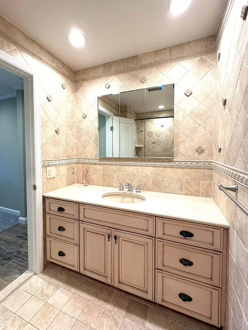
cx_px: 115
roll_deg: -0.3
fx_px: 153
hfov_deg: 78.0
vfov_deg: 94.4
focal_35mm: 16
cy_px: 157
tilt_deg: -2.0
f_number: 2.2
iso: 160
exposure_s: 1/120
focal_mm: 2.22
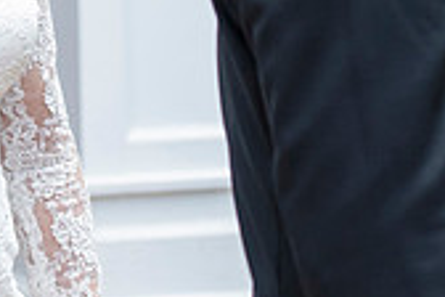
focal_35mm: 297
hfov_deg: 6.9
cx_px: 94
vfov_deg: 4.6
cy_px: -124
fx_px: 3671
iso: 500
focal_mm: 70
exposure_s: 1/1000
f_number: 3.5
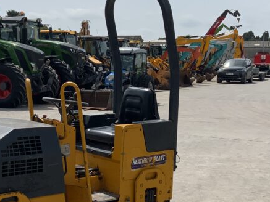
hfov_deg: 28.5
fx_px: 531
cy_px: 127
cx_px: 110
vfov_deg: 21.6
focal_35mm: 68
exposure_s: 1/4405
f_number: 1.8
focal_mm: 3
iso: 20
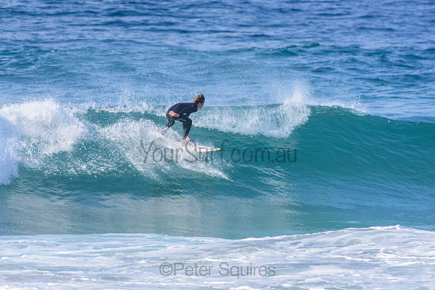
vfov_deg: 1.8
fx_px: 9064
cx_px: 218
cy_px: 145
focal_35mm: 750
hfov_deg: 2.7
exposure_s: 1/2000
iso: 400
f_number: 5.6
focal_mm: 500
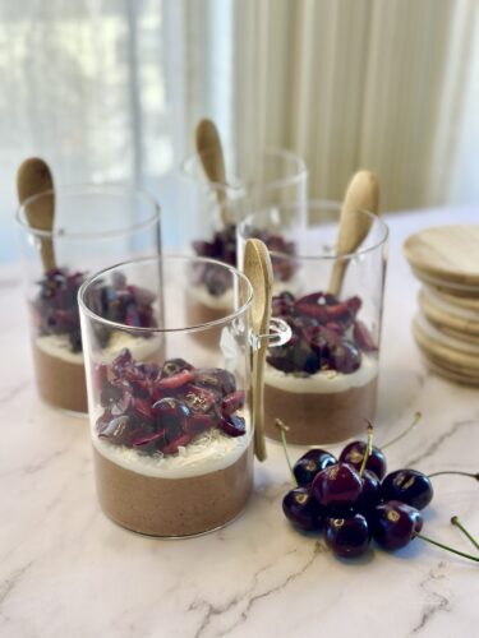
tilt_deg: -28.7
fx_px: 886
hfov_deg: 30.3
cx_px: 240
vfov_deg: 39.7
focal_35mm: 48
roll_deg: -1.6
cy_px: 319
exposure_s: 1/228
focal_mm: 6.86
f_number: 1.78
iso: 80
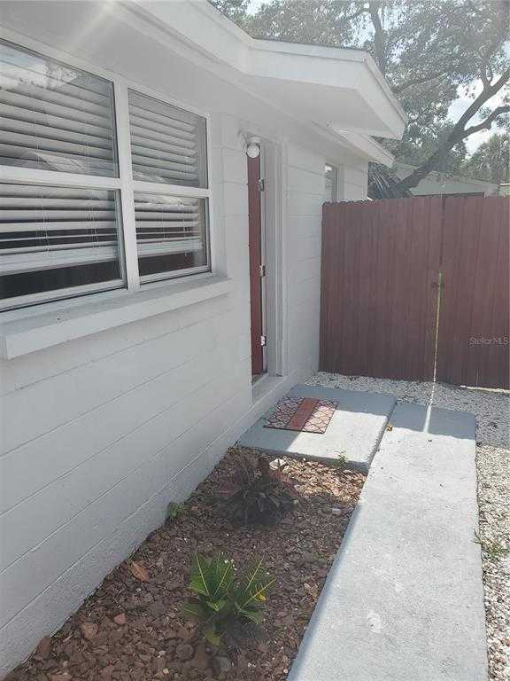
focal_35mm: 26
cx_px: 255
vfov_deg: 67.3
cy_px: 340
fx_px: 511
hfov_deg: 53.1
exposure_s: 1/878
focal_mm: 4.3
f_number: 2.4
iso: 50
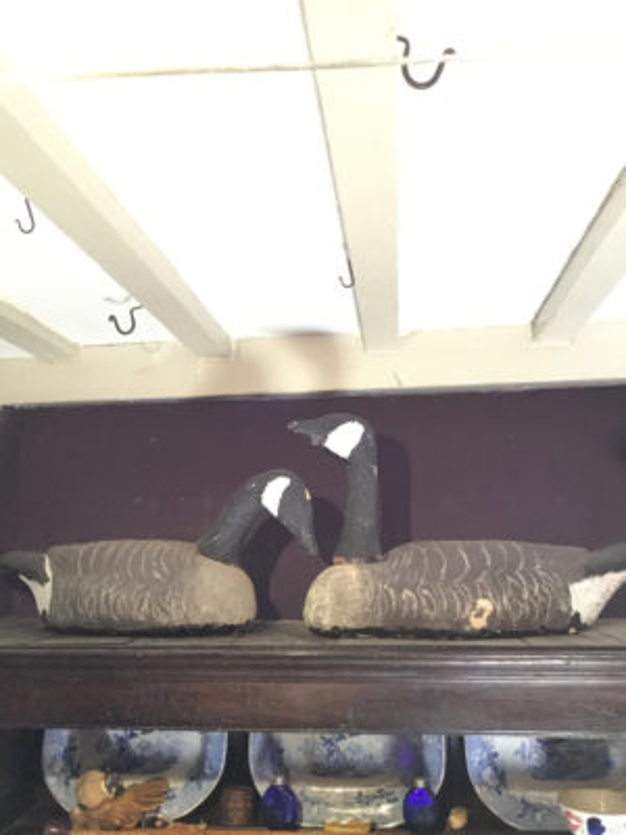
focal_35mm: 31
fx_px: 747
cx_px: 313
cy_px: 418
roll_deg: +1.7
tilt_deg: +7.3
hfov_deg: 45.4
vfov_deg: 58.4
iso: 400
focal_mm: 3.3
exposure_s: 1/33
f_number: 2.4
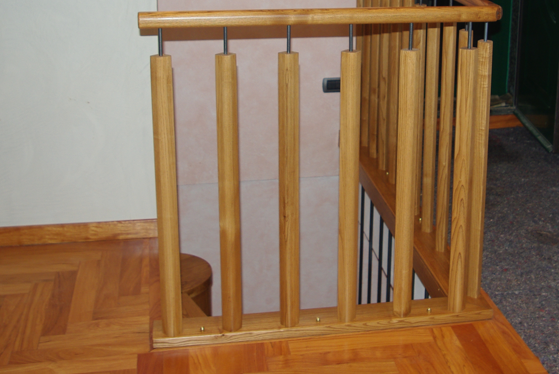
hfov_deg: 36.6
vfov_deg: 24.6
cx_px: 358
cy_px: 58
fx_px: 839
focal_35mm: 54
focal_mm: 21
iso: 200
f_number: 4
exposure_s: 1/30
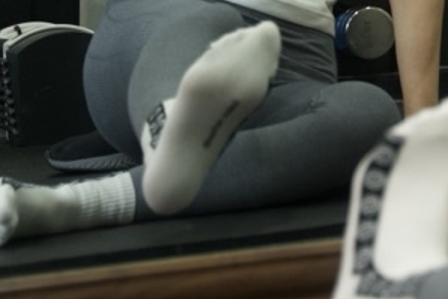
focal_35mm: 193
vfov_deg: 7.0
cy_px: -180
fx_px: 2403
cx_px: 836
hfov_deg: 10.0
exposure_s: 1/160
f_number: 2.8
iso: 800
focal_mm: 48
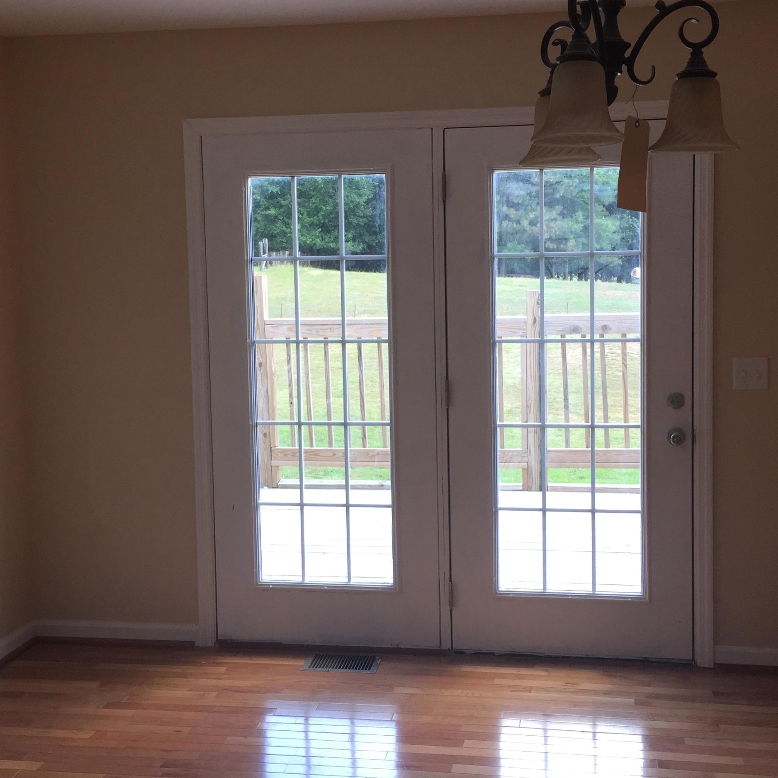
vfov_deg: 40.9
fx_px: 1043
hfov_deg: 40.9
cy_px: 377
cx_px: 403
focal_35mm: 41
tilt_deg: -4.5
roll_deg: +0.3
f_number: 2.2
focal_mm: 4.15
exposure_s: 1/120
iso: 50
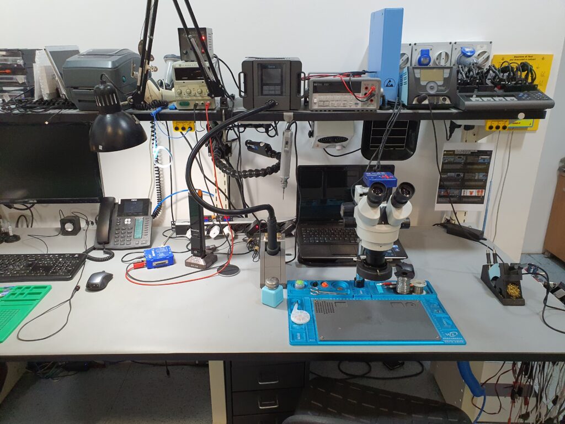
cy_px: 212
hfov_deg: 67.3
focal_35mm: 26
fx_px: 424
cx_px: 282
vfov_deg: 53.1
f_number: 2.4
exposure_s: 1/100
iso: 320
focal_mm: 4.3
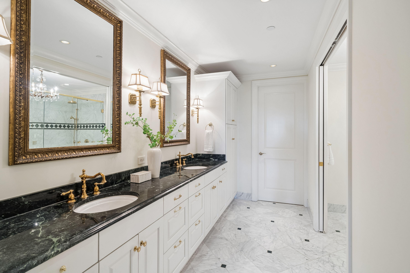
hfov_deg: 93.3
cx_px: 205
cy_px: 136
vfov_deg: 70.4
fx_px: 194
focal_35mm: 17
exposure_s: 1/15
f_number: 8
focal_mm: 17
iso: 500
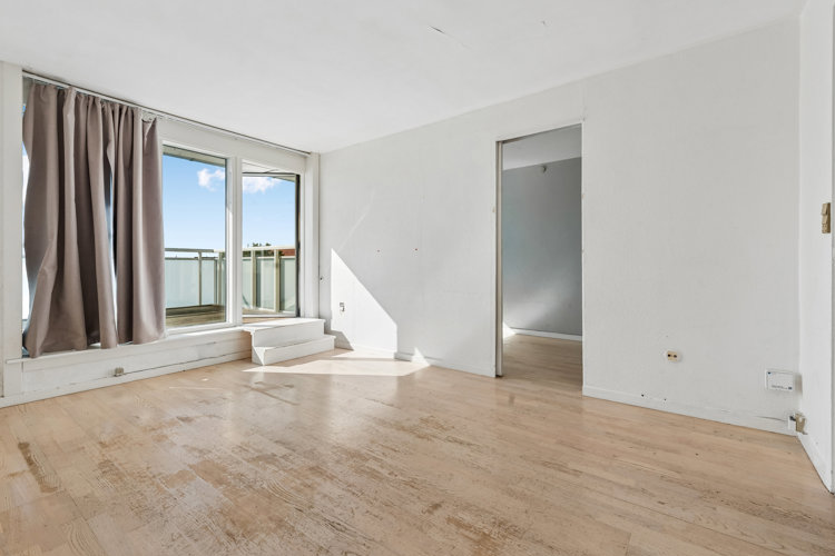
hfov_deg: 96.6
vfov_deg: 73.7
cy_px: 269
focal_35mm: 16
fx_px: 371
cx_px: 392
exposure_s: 1/250
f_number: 10
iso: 250
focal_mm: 15
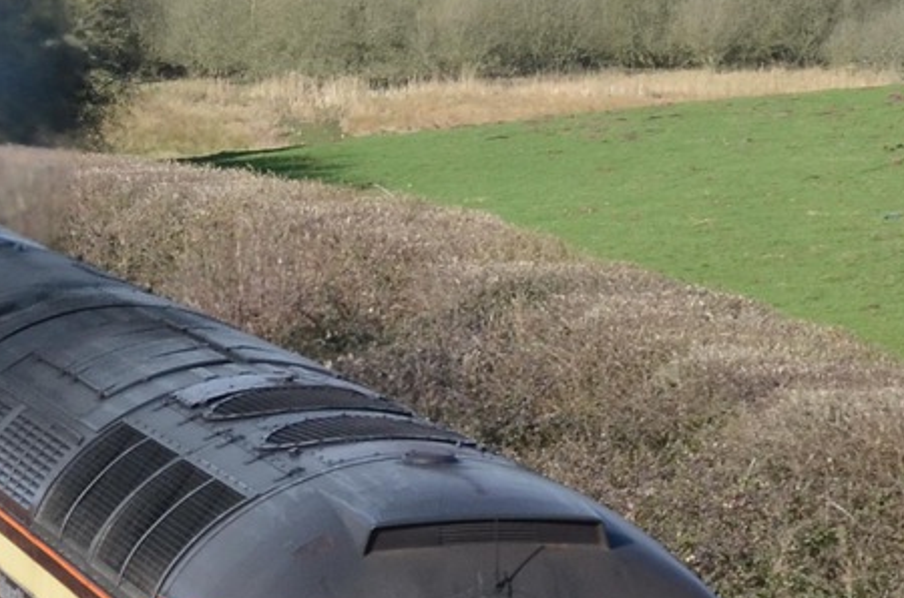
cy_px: 295
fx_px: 5616
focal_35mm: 224
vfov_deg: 6.1
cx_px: 96
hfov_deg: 9.2
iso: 400
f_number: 9
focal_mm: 35
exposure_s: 1/640
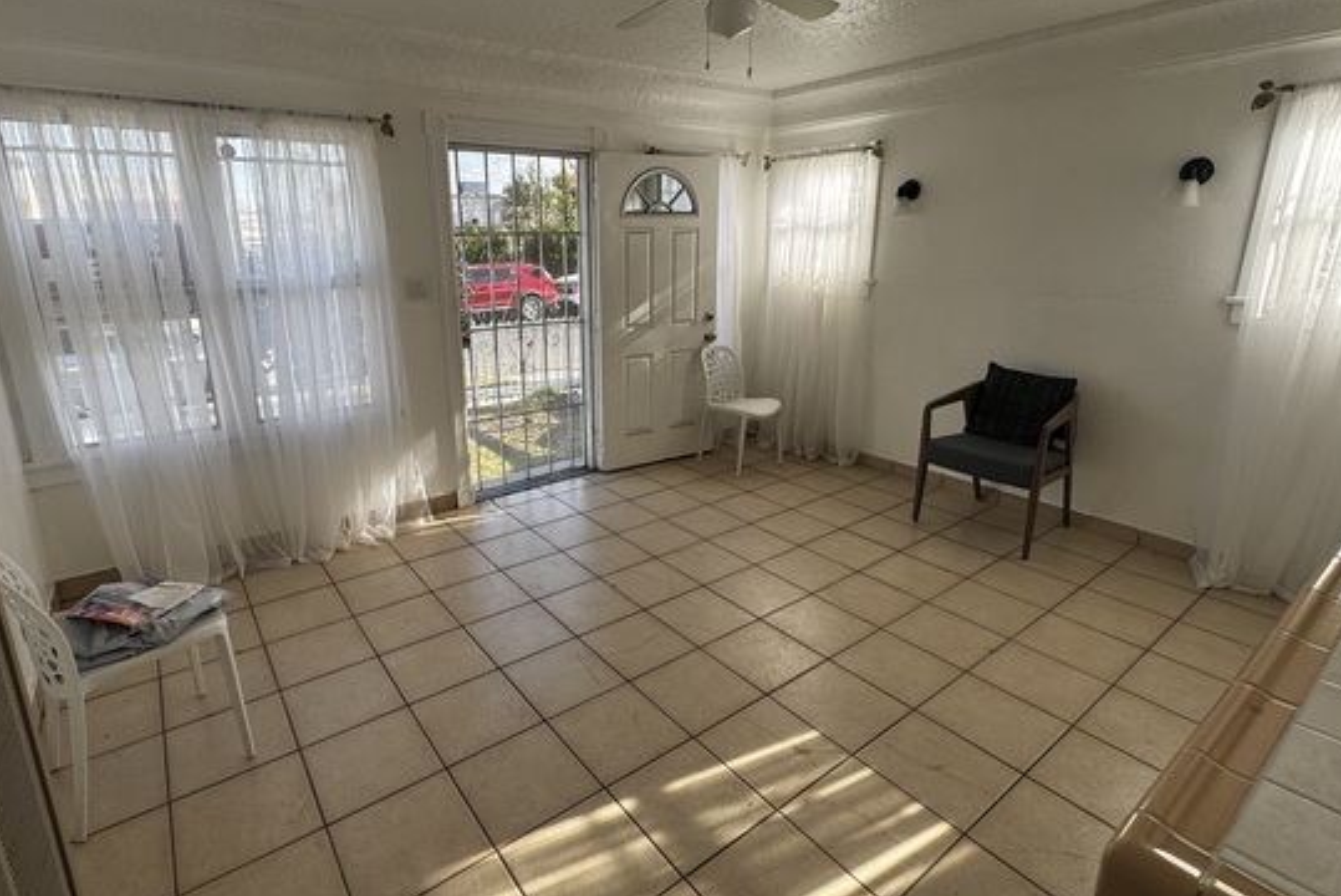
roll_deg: +0.4
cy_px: 411
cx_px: 613
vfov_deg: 67.3
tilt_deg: -15.0
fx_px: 671
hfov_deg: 89.8
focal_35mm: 18
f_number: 2.2
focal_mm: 2.22
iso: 40
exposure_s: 1/173
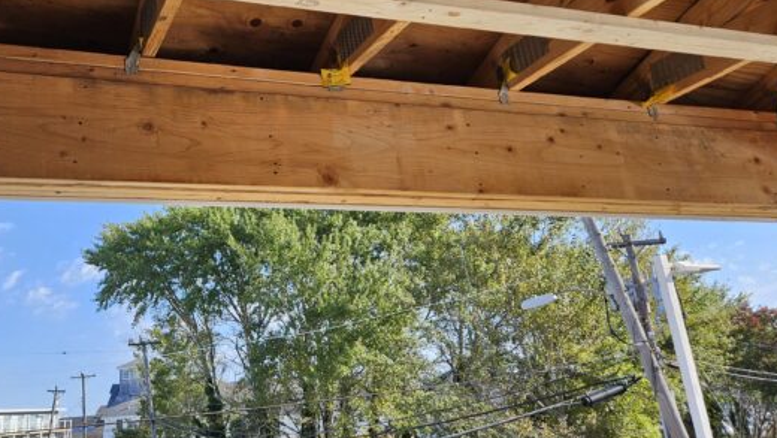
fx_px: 763
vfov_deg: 31.7
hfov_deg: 53.1
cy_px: 139
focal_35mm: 37
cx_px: 269
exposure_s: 1/713
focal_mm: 5.4
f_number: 1.8
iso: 25
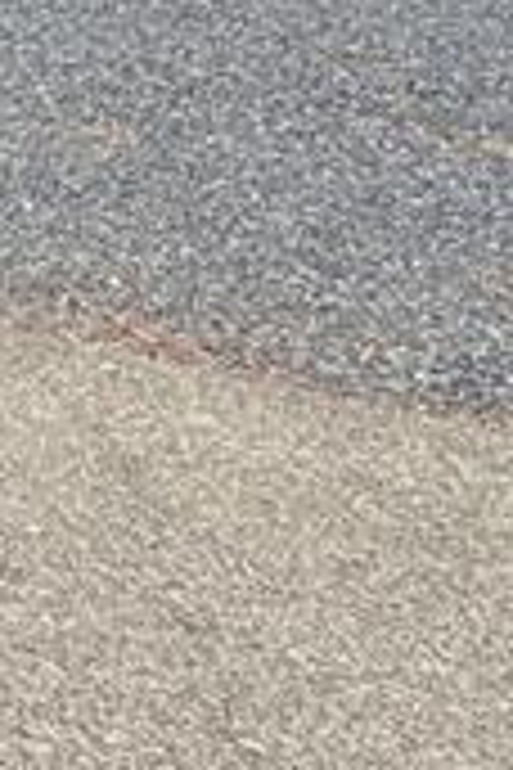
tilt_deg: -5.6
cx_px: -1197
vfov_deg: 21.6
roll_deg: +0.9
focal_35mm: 87
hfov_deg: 9.8
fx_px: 1859
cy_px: -167
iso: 32
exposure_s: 1/770
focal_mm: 2.22
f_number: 2.2
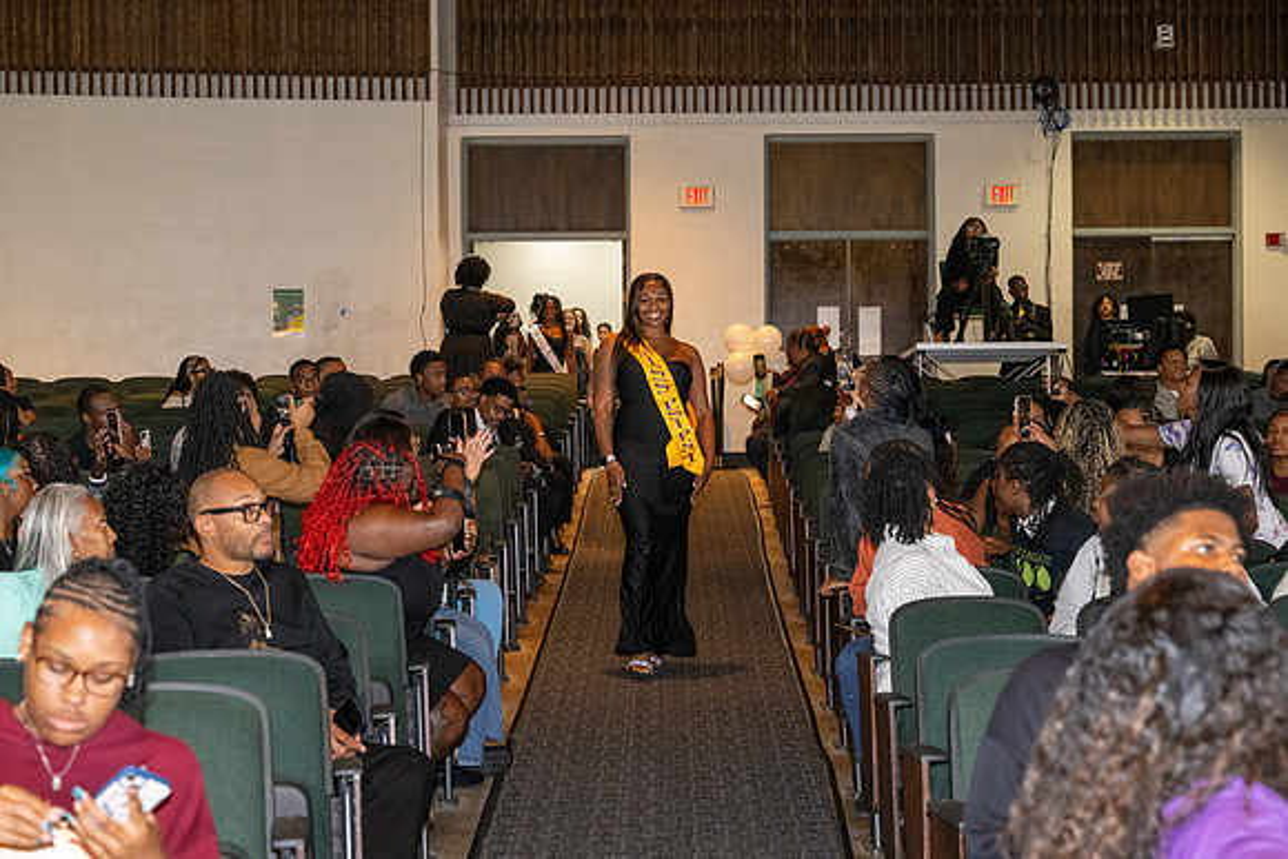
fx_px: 2505
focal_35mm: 70
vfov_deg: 19.5
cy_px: 430
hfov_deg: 28.8
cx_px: 644
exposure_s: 1/200
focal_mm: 70
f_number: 5.6
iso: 3200
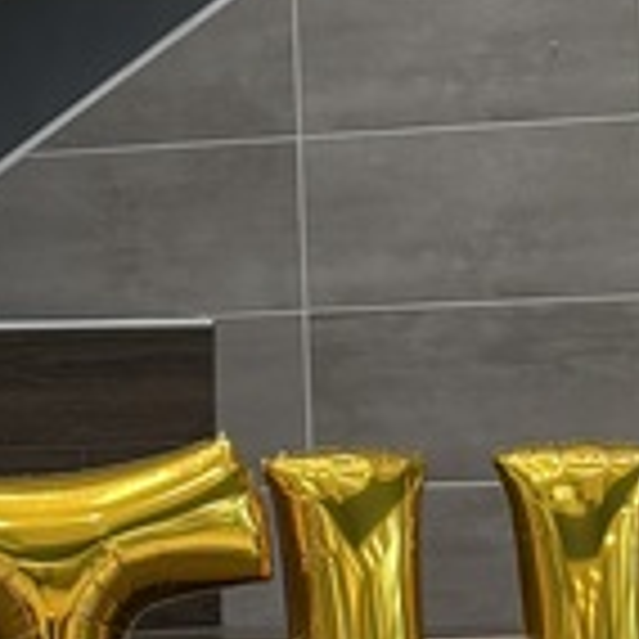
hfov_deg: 11.4
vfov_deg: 11.4
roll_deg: +1.1
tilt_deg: +7.5
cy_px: 76
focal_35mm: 153
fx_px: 3195
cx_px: 117
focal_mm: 6.76
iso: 125
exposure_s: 1/100
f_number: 1.78
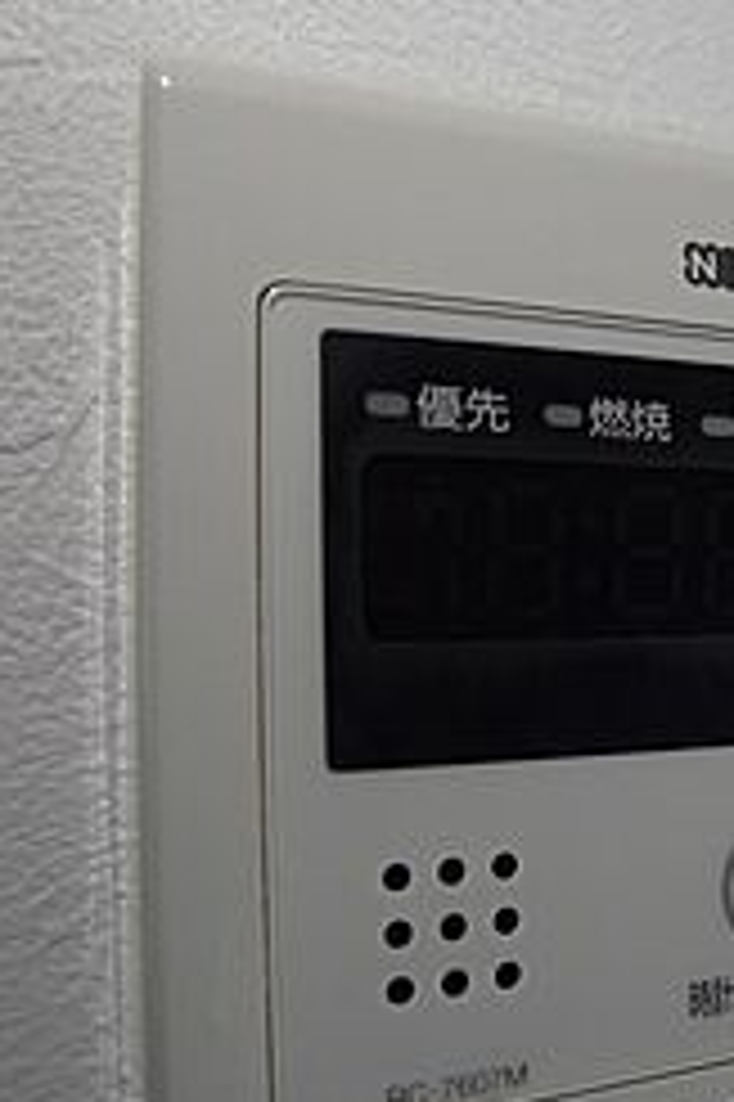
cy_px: 616
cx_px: 630
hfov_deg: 27.8
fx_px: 1439
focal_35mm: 47
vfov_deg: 41.9
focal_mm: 5.1
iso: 80
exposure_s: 1/40
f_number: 2
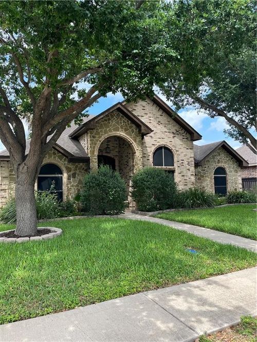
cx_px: 128
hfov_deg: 53.0
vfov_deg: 67.3
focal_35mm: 26
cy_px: 171
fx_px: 257
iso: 50
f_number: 1.6
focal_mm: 5.1
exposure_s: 1/928
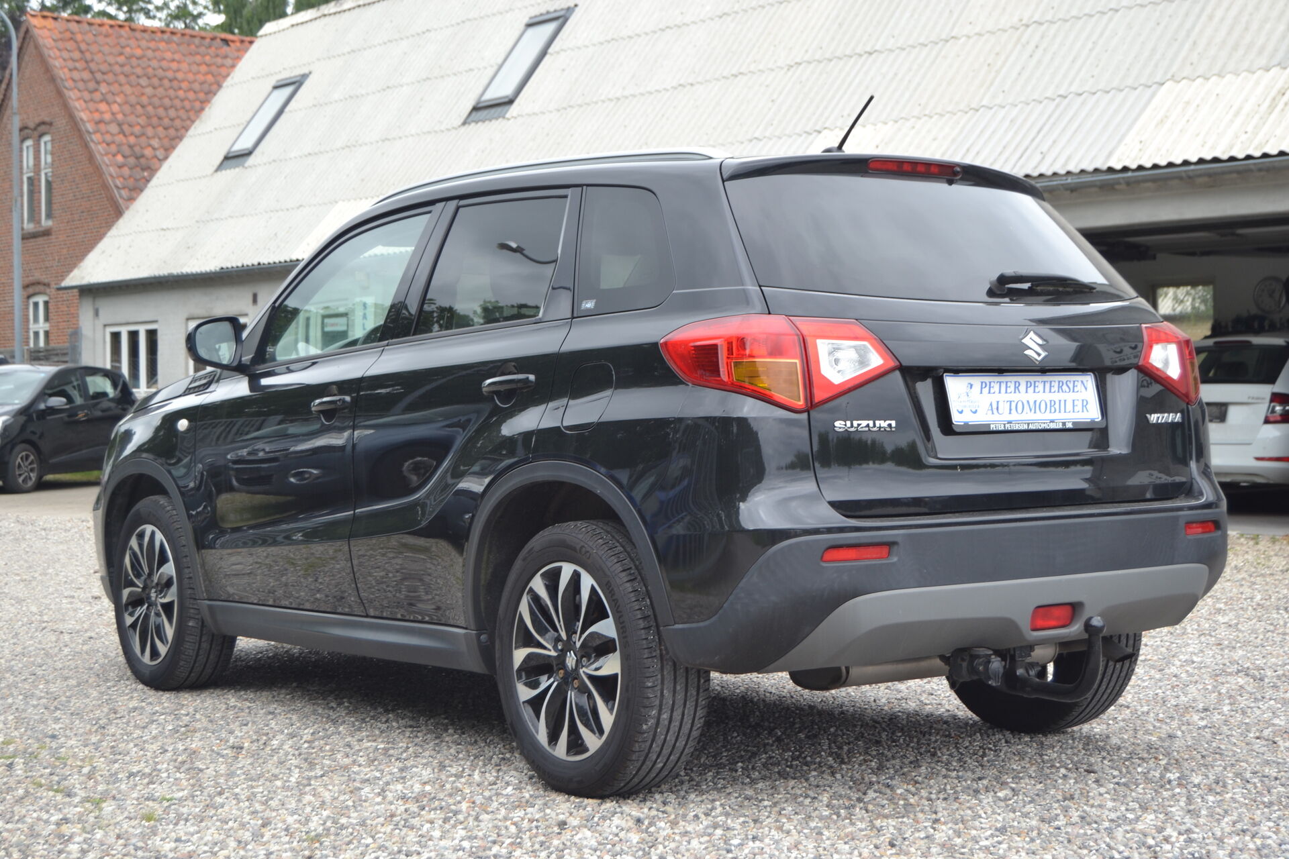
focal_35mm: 57
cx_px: 644
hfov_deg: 35.1
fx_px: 2041
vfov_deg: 23.8
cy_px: 430
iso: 100
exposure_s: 1/125
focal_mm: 38
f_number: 5.6
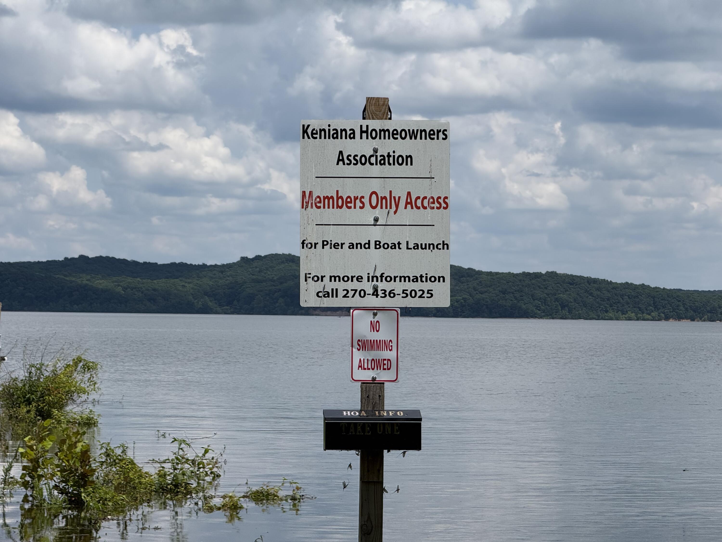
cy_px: 271
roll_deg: -1.1
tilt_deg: +0.4
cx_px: 361
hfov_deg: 16.4
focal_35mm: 120
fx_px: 2503
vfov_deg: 12.3
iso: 50
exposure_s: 1/3195
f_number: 2.8
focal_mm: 15.66
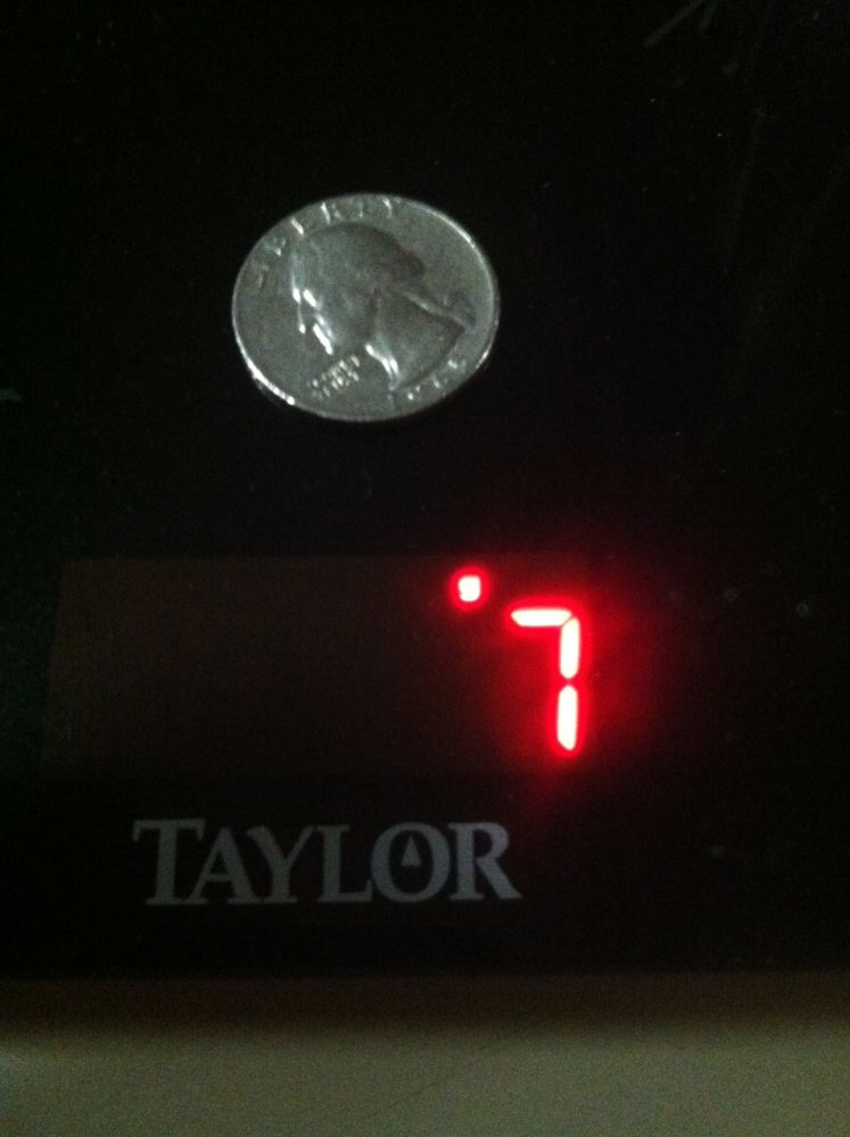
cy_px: 568
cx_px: 425
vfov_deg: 52.7
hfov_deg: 40.6
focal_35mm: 35
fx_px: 1149
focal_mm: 3.85
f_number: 2.8
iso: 1000
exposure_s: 1/15
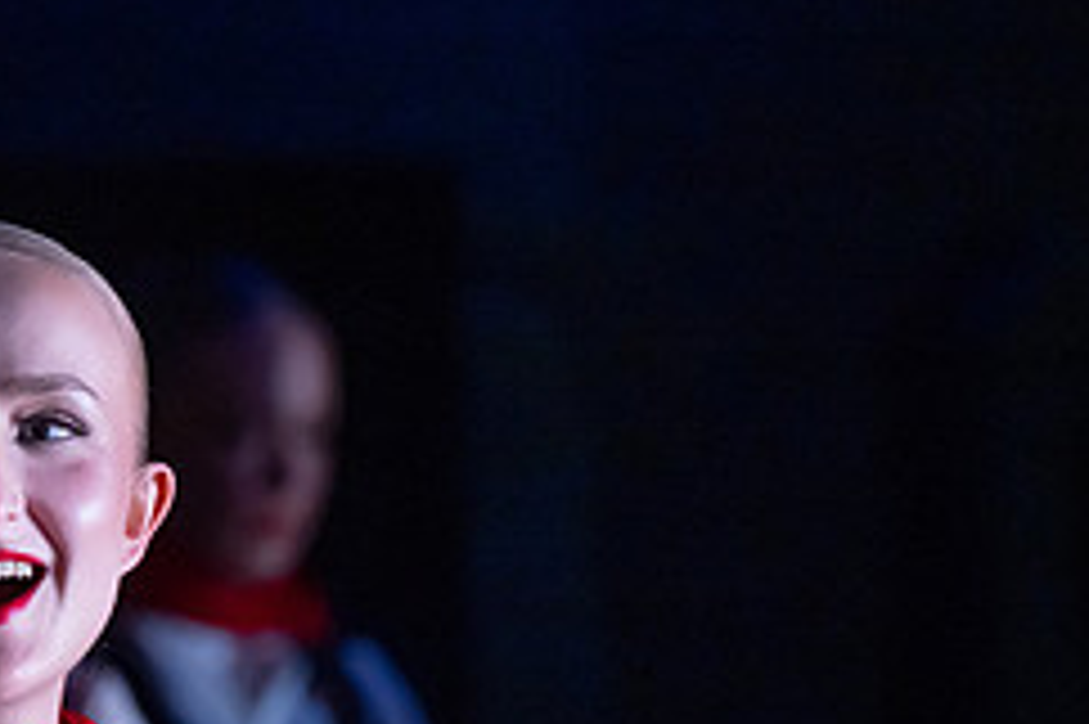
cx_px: 54
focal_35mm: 336
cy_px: 501
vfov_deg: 4.1
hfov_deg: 6.1
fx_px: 10157
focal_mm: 140
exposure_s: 1/250
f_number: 3.5
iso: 4000
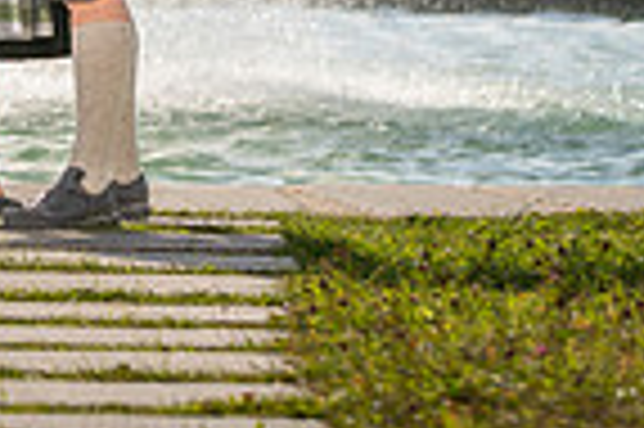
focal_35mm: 445
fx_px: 7951
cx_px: 23
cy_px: -369
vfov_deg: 3.1
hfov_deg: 4.6
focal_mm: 110
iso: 100
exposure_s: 1/2500
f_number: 2.8
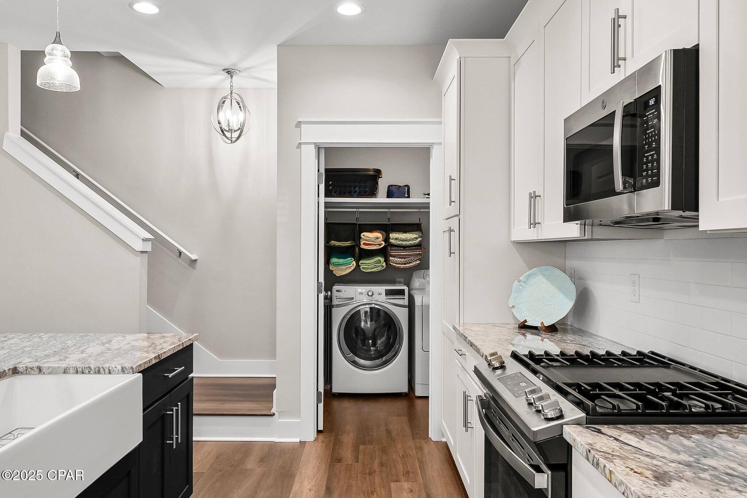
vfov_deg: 53.2
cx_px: 374
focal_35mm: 24
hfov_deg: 73.7
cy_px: 249
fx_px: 498
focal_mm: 16
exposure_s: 1/1.25
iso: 400
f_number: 9
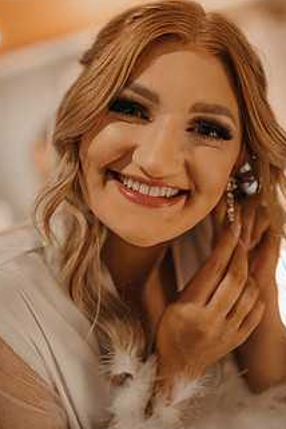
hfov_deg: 27.5
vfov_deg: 40.1
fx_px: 584
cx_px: 150
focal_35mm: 49
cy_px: 163
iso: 400
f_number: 1.4
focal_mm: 35
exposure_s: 1/200
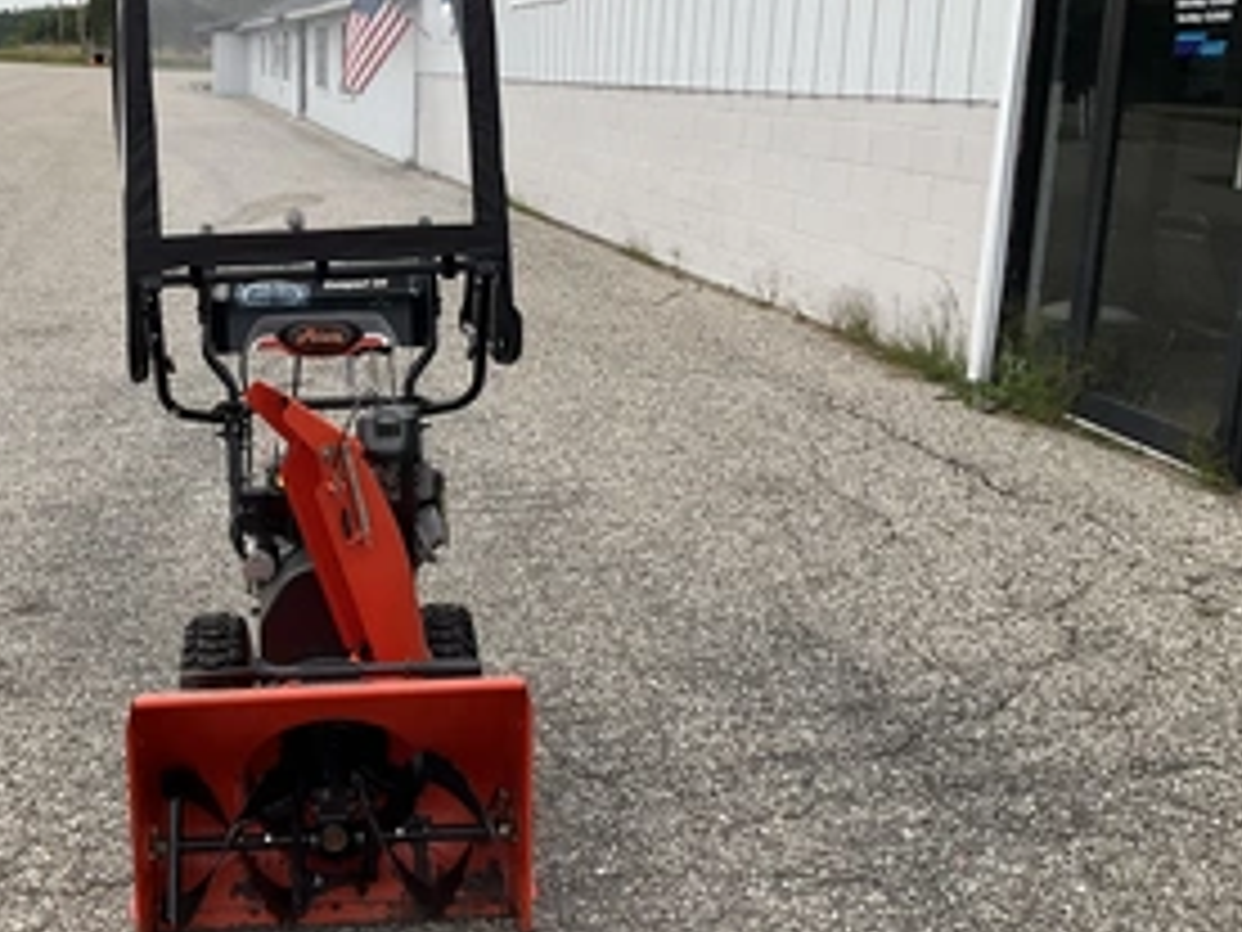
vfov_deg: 34.3
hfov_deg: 44.0
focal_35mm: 42
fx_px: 1507
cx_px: 396
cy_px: 401
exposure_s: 1/1221
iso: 25
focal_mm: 3
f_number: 1.8
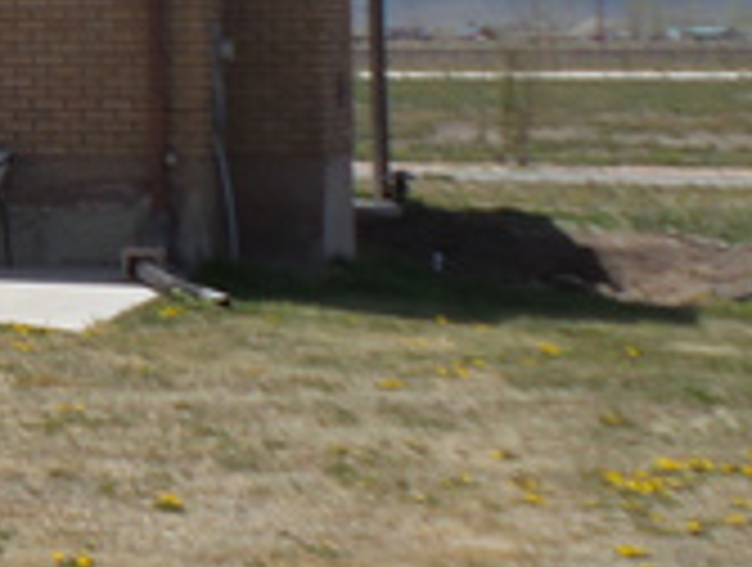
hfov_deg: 13.4
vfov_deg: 11.1
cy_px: -189
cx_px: -653
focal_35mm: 130
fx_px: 2830
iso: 100
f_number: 3.8
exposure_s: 1/1250
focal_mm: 6.2
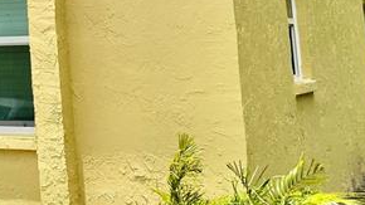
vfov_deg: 11.6
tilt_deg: +11.3
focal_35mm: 100
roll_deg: +2.2
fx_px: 968
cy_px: -97
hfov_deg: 19.5
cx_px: -127
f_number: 1.6
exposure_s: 1/5556
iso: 32
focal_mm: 4.2
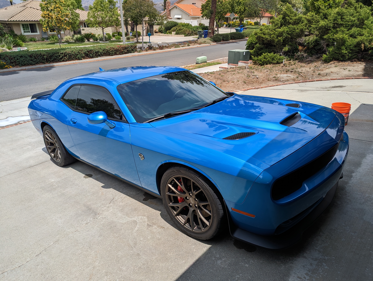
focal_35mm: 24
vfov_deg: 56.9
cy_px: 140
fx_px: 259
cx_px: 186
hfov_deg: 71.5
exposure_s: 1/2632
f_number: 1.85
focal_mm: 6.81
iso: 42
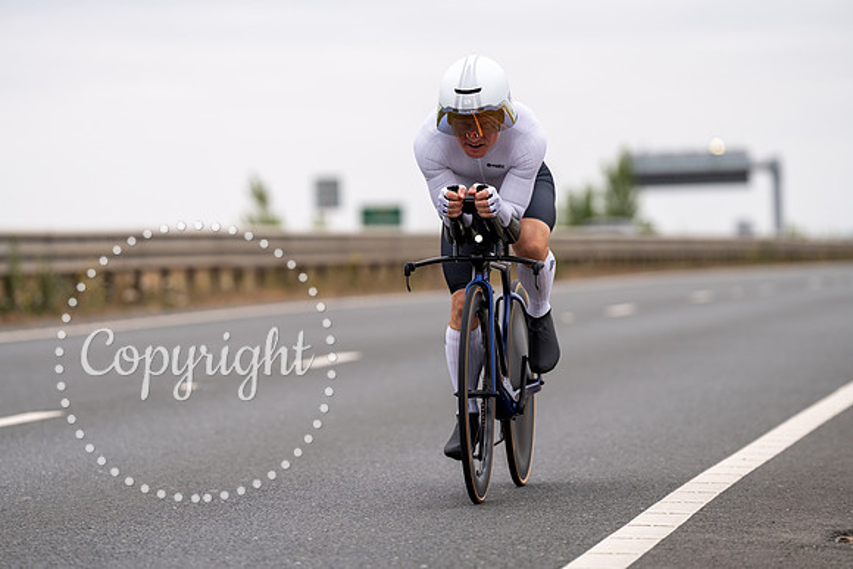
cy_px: 284
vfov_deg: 6.9
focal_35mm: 200
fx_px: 4740
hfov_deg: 10.3
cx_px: 426
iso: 100
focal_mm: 200
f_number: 3.5
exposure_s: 1/800
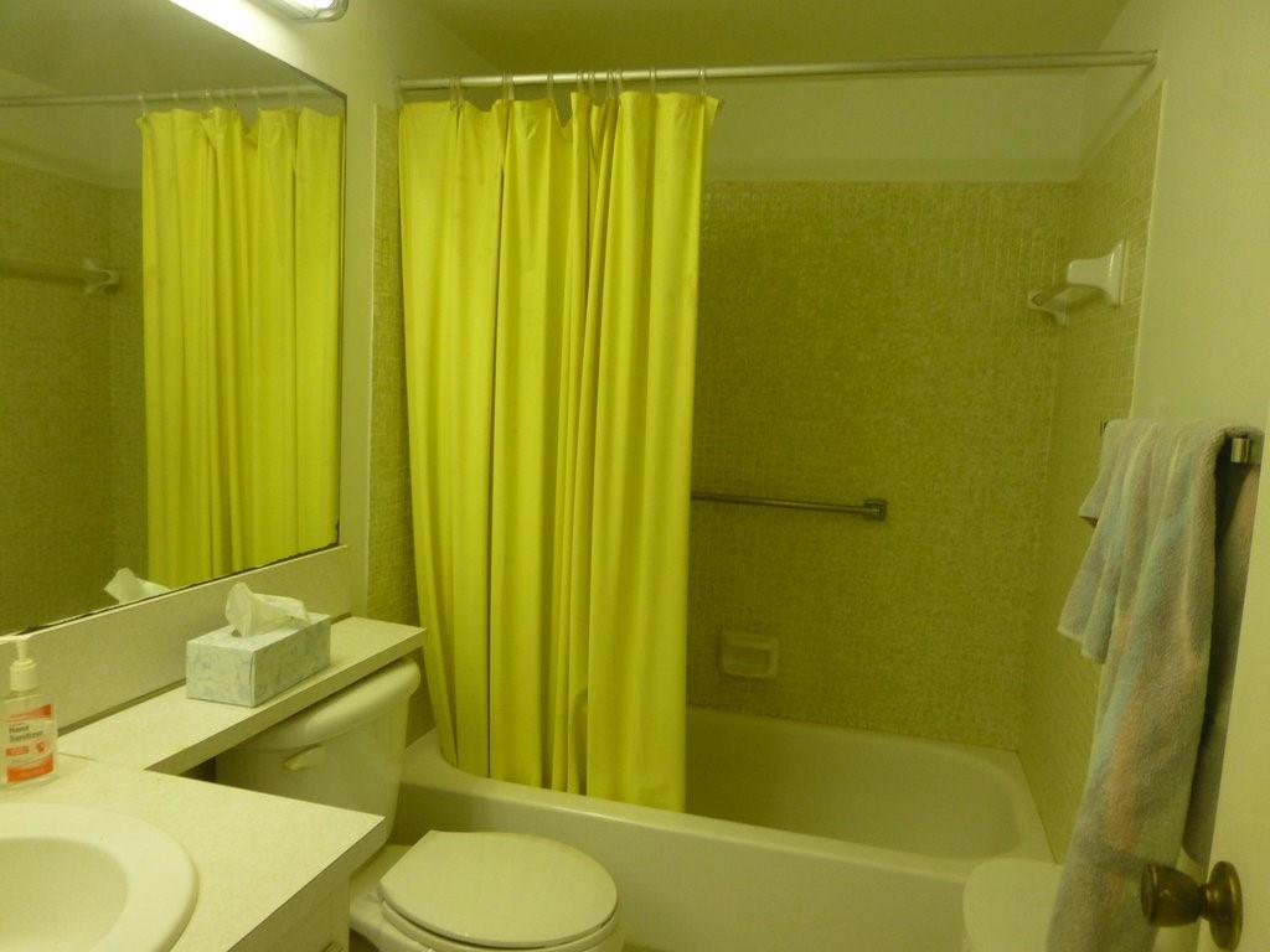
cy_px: 476
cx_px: 635
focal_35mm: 24
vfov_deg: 56.8
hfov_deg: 71.6
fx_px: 881
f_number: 3.3
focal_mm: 4.3
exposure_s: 1/60
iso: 320
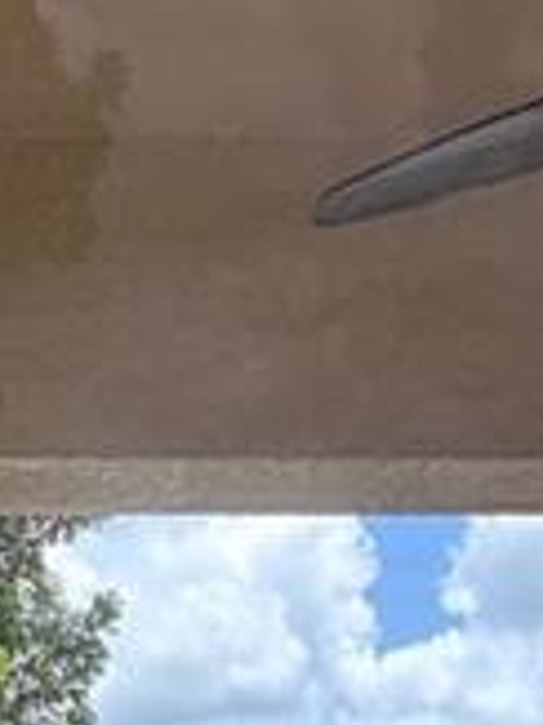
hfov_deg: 21.8
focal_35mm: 66
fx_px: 1382
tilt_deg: -8.5
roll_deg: -0.1
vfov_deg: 21.7
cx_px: 67
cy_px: 1223
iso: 50
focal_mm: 2.22
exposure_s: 1/289
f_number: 2.2
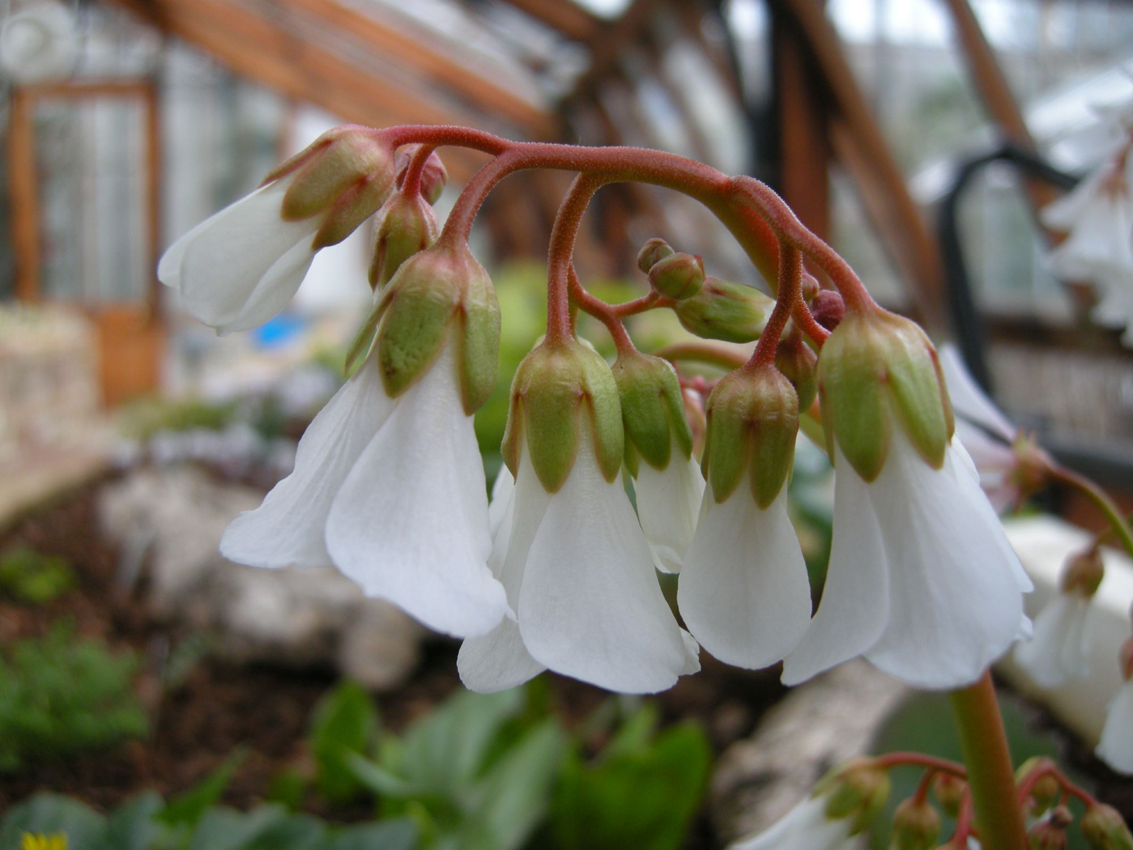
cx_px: 566
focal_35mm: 35
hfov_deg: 52.6
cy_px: 425
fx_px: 1146
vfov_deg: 40.7
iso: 111
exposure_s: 1/55.8
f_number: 2.7
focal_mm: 7.5
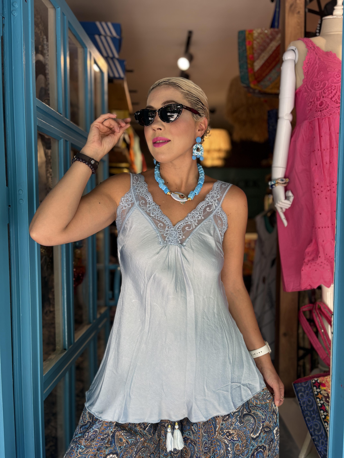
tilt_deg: -3.7
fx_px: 345
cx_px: 172
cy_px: 229
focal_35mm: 26
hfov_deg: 53.1
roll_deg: +0.7
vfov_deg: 67.3
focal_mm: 5.96
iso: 32
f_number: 1.6
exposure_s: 1/127
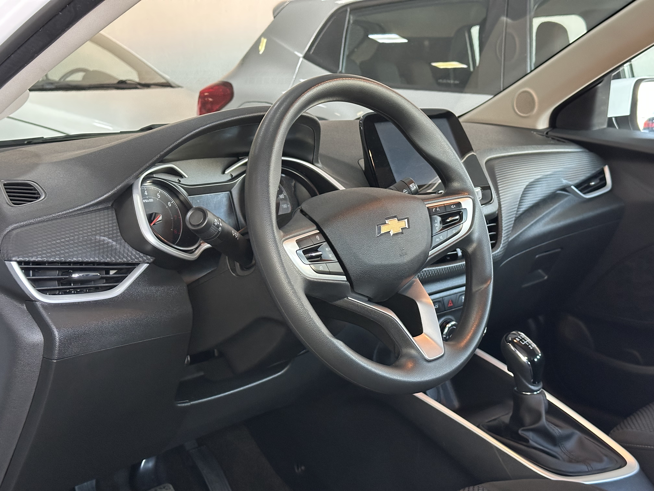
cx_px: 327
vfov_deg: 30.3
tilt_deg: -9.7
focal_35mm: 48
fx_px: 907
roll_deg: +0.1
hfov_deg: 39.7
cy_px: 246
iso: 400
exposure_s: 1/40
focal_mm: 6.86
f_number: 1.78
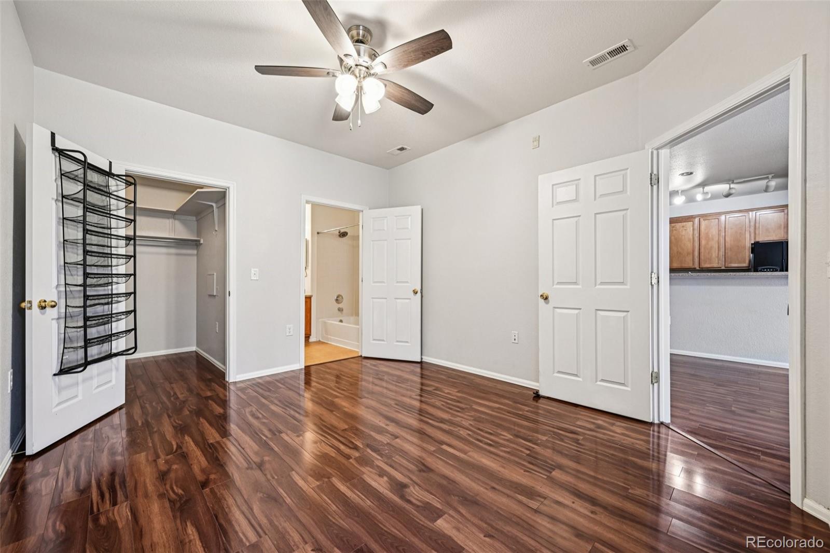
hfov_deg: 104.3
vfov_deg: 81.2
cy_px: 276
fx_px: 323
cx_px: 415
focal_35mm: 14
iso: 400
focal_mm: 14
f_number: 8
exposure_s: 1/10
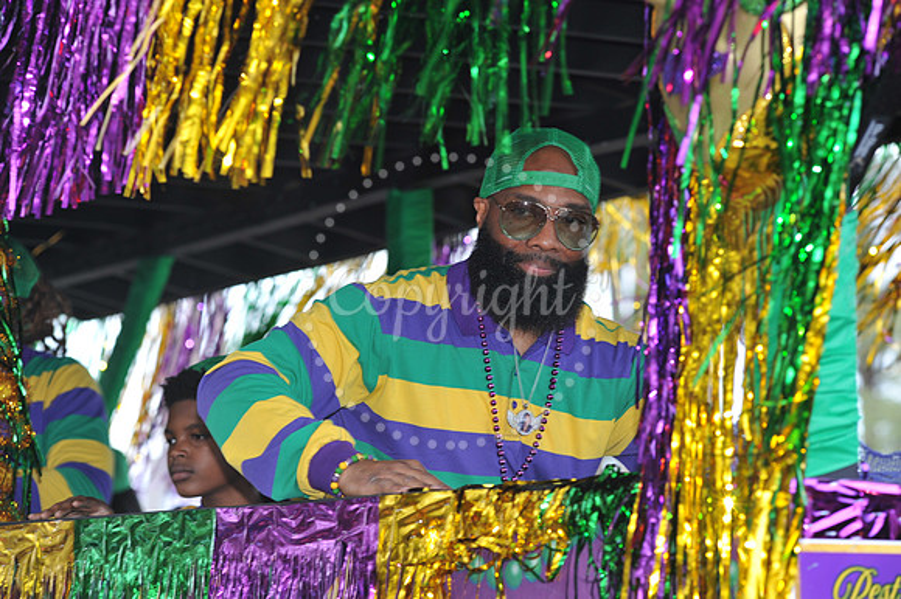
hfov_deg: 14.2
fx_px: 3627
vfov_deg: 9.5
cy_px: 300
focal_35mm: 145
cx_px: 450
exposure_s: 1/80
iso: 250
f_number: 6.3
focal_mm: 145
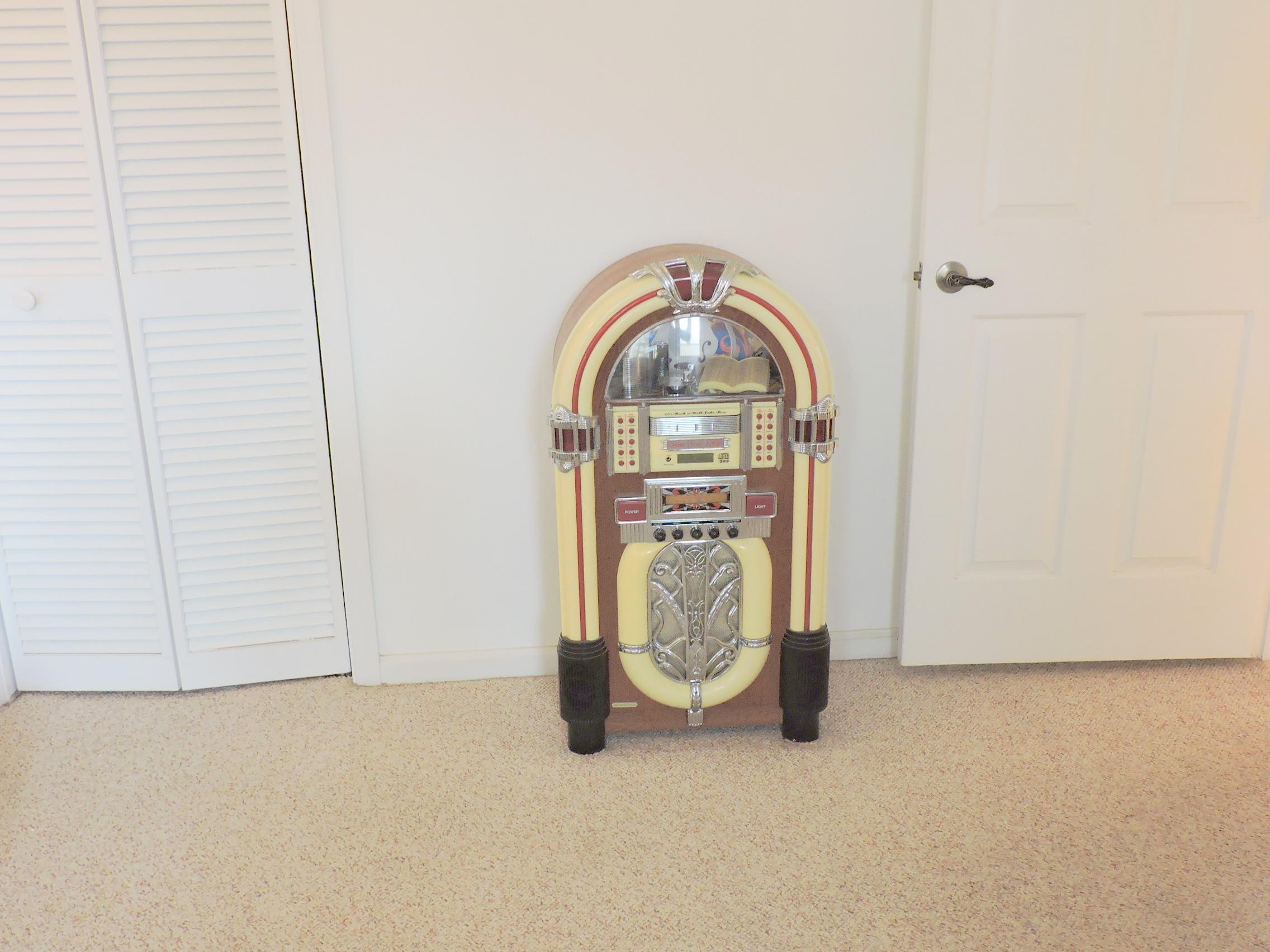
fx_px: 1211
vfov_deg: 42.9
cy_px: 476
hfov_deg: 55.4
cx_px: 635
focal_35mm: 33
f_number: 3.2
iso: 400
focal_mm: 5.9
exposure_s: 1/40
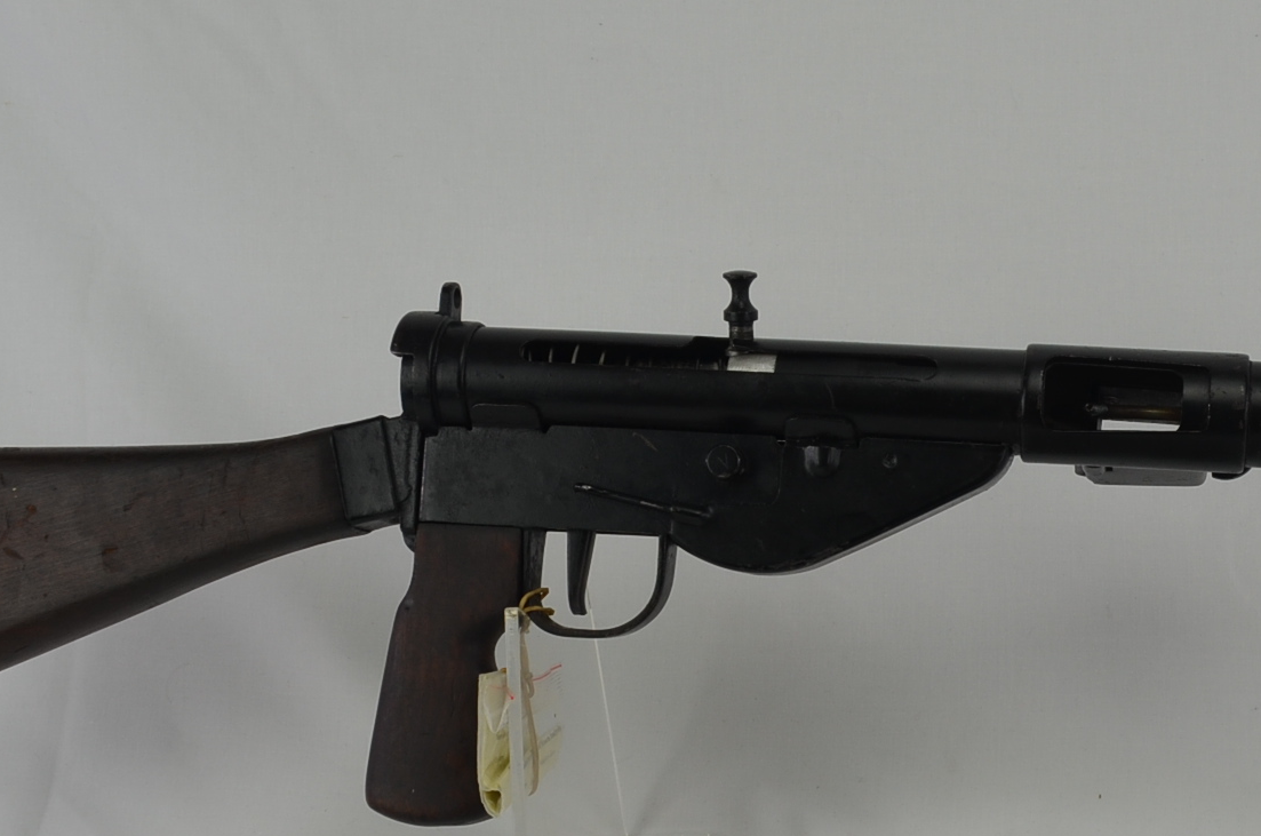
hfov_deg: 29.4
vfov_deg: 20.1
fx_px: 2342
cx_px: 1028
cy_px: 586
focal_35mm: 67
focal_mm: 20
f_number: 5.6
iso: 220
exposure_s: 1/125
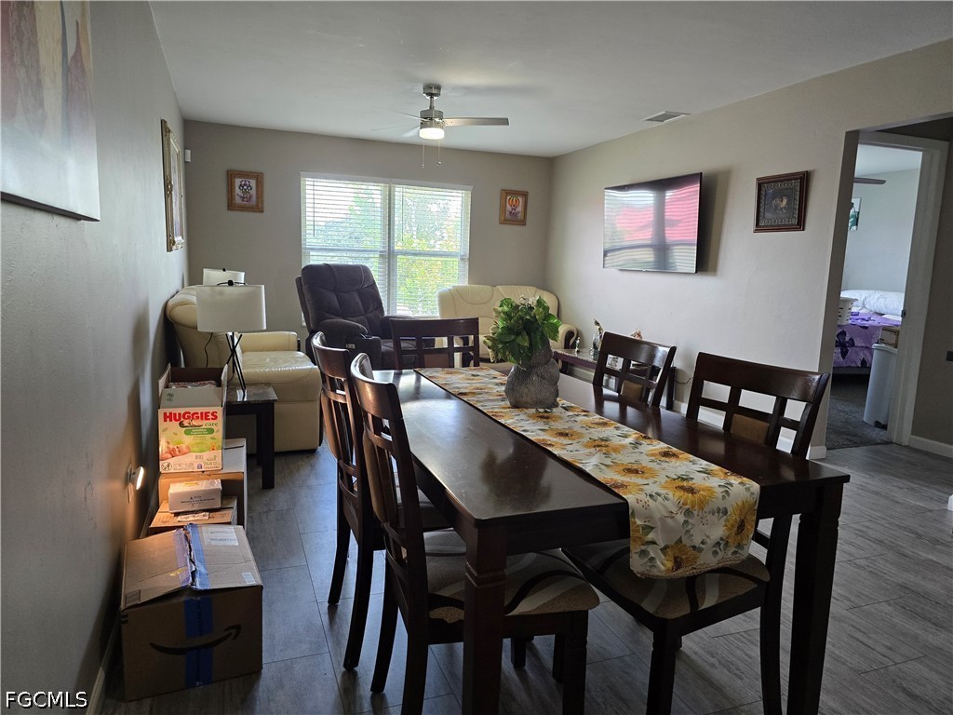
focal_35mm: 23
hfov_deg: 73.9
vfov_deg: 58.9
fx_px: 633
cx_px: 476
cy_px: 358
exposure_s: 1/120
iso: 250
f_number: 1.7
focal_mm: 6.3
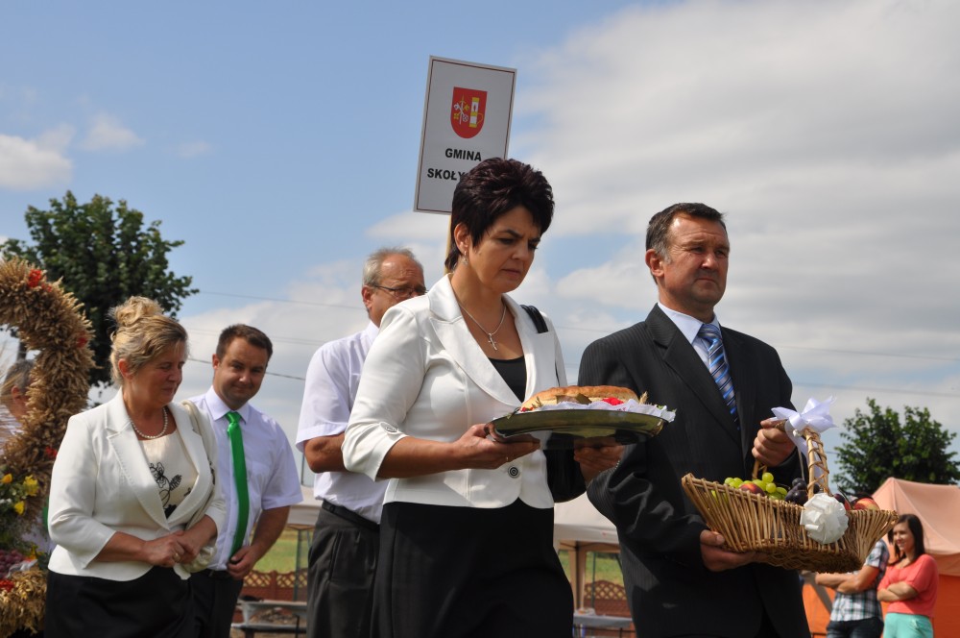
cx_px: 480
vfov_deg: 15.7
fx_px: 2317
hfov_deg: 23.4
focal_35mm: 87
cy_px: 319
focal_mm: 58
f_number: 10
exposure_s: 1/400
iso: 200
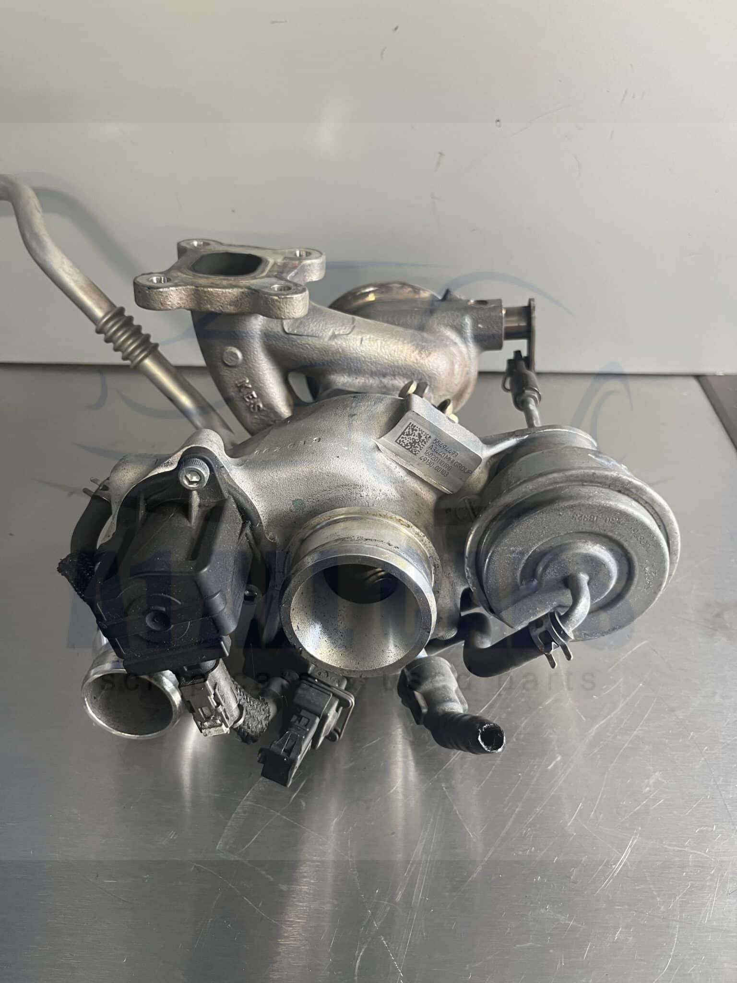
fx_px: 738
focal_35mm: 26
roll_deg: +2.2
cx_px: 368
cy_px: 492
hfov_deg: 53.1
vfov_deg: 67.3
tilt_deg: -40.1
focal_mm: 5.1
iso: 200
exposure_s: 1/50
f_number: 1.6
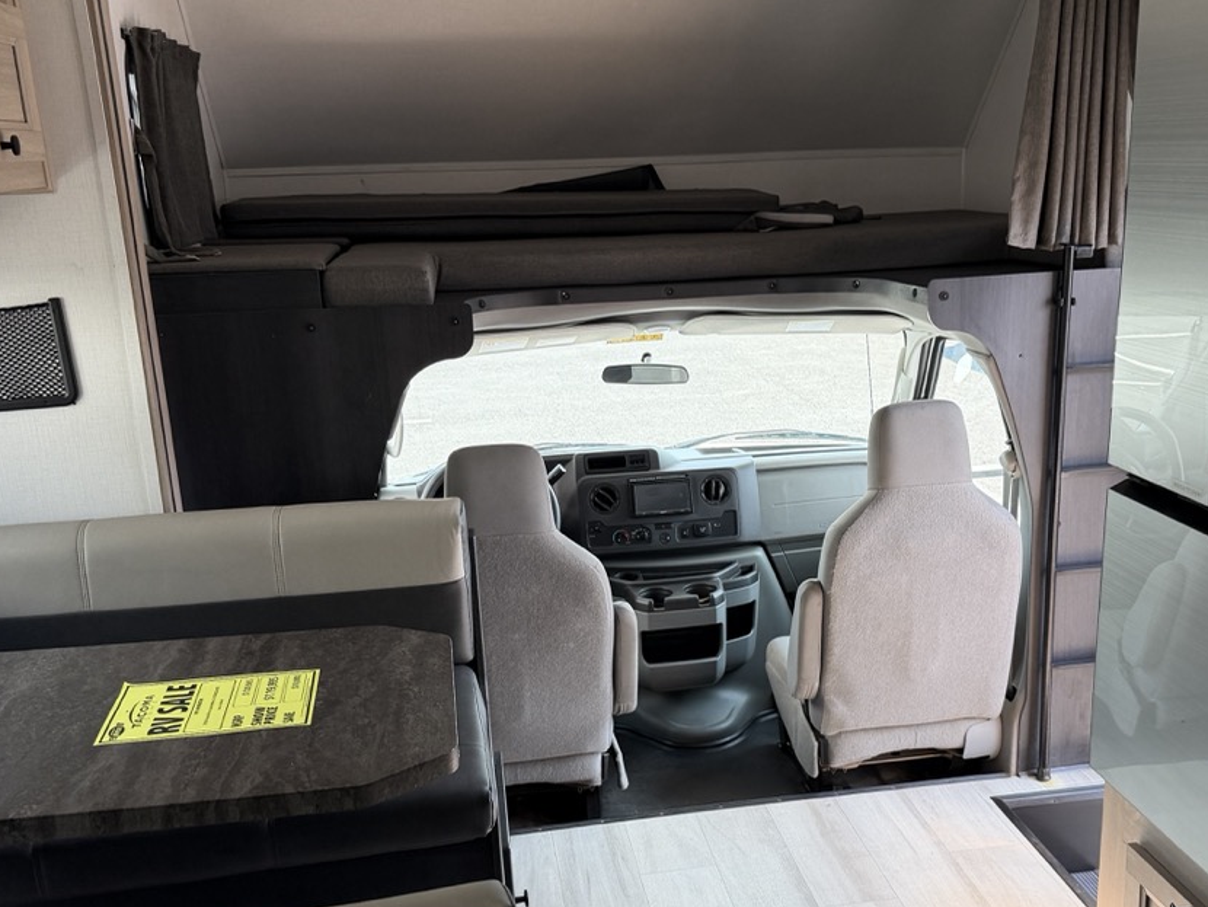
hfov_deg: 50.0
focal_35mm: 37
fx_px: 1292
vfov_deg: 38.5
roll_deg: +1.4
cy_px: 547
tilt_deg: -18.5
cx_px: 681
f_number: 1.78
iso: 100
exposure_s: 1/131
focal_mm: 6.76
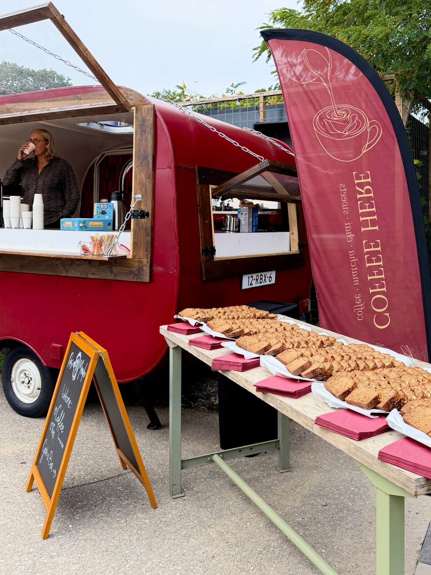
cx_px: 260
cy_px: 227
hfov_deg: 42.7
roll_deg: +0.3
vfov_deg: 54.9
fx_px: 548
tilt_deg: -2.5
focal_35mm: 33
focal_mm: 6.76
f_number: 1.78
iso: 100
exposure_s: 1/1091
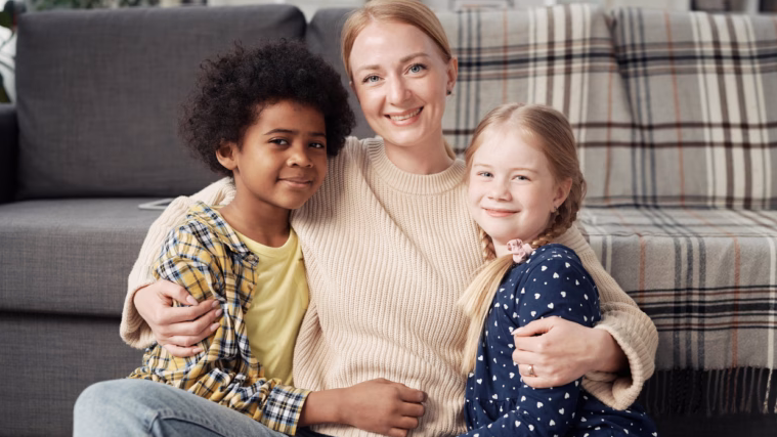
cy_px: 233
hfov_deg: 39.2
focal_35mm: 53
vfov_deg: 22.6
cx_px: 390
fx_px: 1092
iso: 800
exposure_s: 1/160
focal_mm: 50
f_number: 3.2
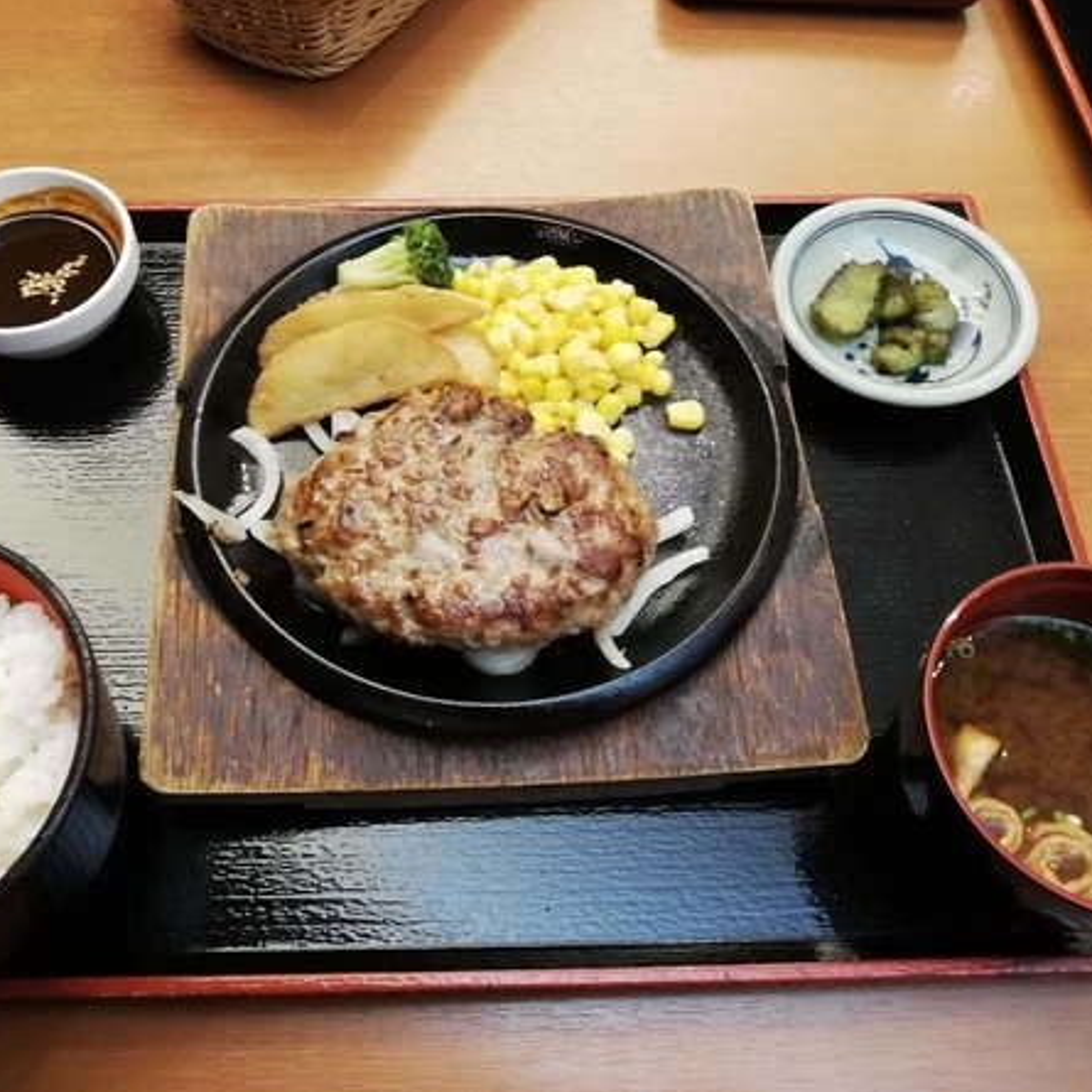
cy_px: 542
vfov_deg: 52.5
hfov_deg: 52.4
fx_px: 1106
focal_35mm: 31
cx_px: 471
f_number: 2.2
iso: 320
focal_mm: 3.81
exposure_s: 1/24
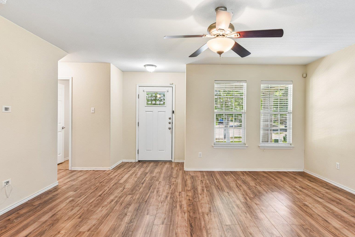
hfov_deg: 83.9
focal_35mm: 20
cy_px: 117
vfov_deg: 61.9
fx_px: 197
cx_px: 184
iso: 220
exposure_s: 1/15
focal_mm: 15
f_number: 8
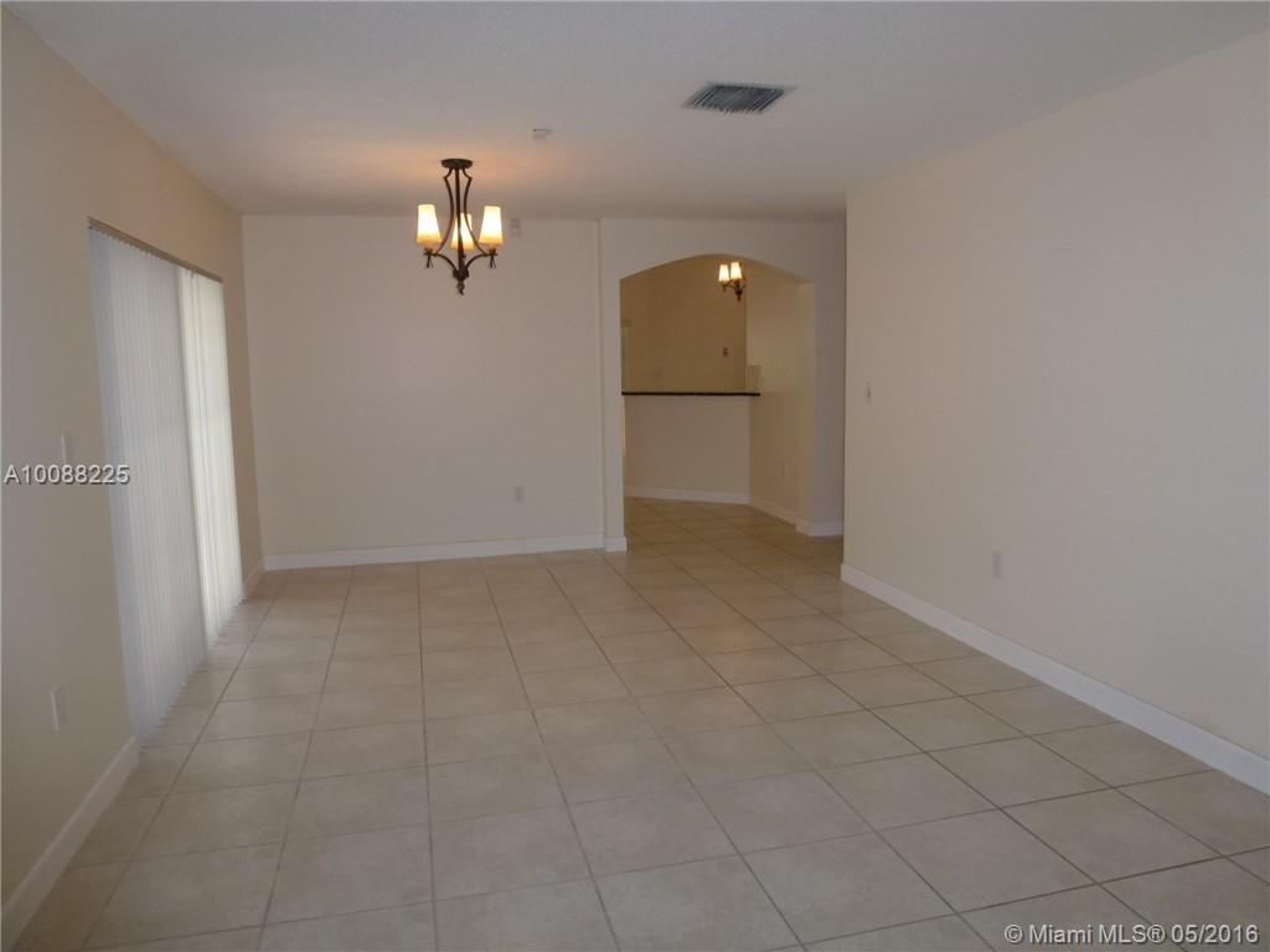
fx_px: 881
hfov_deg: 71.6
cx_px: 635
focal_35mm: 24
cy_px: 476
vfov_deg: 56.8
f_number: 3.3
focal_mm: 4.3
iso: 125
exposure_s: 1/60
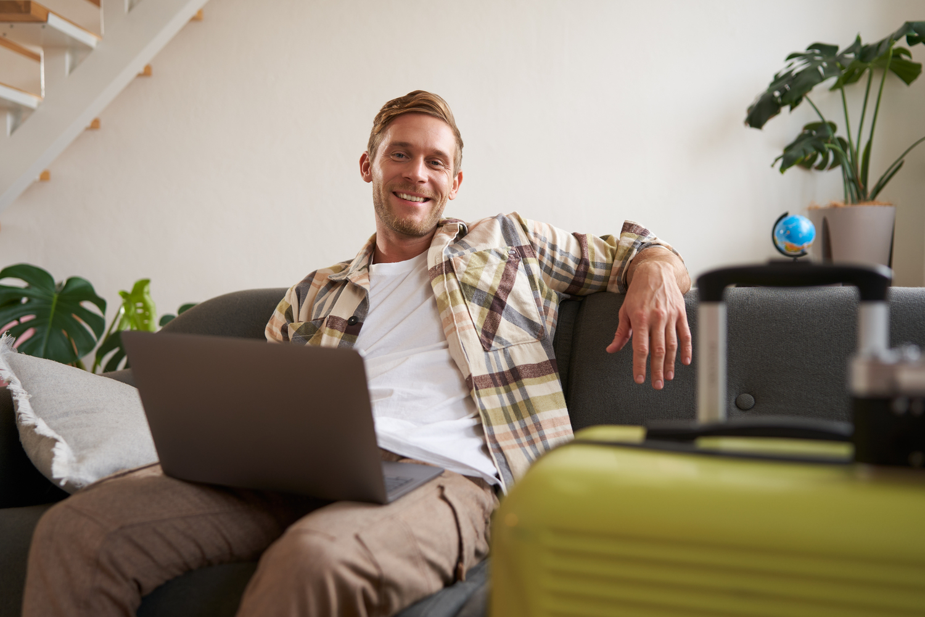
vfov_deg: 37.9
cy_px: 308
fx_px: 899
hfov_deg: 54.4
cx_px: 462
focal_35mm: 35
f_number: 2
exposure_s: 1/100
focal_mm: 35
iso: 200
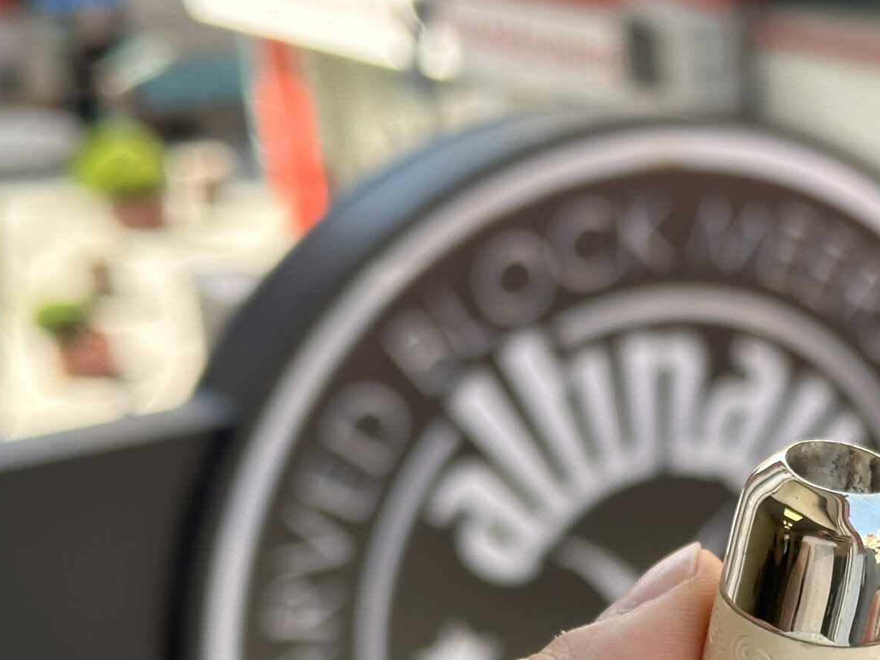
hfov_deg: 18.2
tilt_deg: -22.1
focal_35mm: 105
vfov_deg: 13.8
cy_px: 716
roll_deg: +3.8
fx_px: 2670
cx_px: 887
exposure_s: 1/519
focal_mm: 6.86
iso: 64
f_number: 1.78
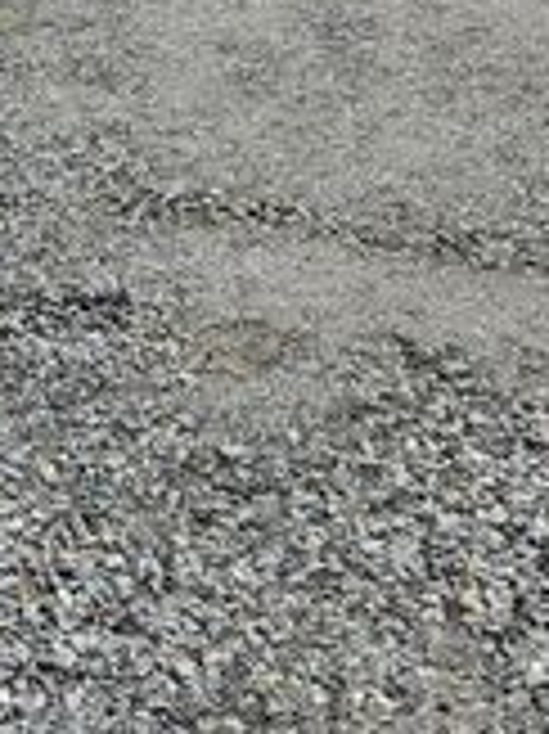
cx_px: -14
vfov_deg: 18.7
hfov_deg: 15.4
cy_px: -326
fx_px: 1990
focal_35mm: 94
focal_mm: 5.4
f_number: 1.8
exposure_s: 1/2664
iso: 25
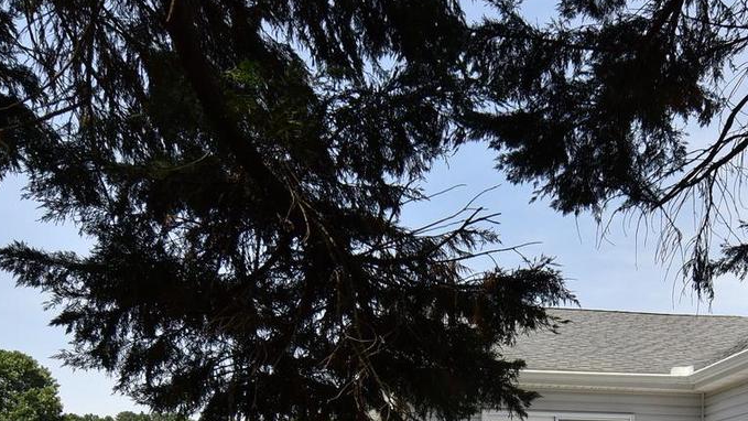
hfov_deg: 49.6
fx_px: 793
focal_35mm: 40
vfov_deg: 26.5
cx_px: 501
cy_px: 501
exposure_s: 1/640
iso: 400
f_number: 13
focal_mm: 12
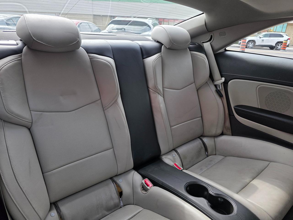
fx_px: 195
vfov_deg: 58.9
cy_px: 110
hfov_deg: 73.9
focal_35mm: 23
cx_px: 146
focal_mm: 6.3
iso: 40
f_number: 1.7
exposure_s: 1/359
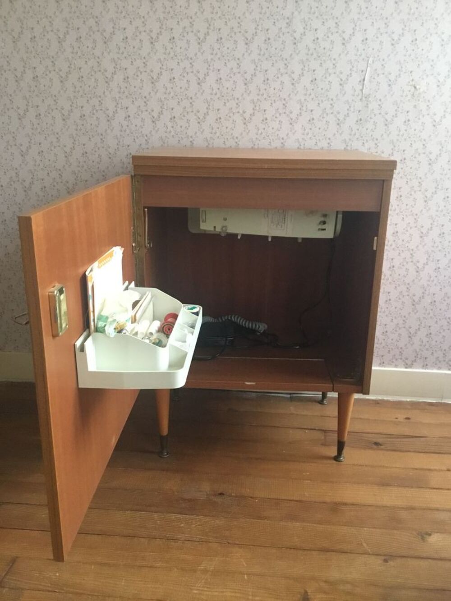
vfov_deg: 58.3
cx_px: 226
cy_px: 300
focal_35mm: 31
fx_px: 538
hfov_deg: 45.4
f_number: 2.4
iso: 200
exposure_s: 1/17
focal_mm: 3.3
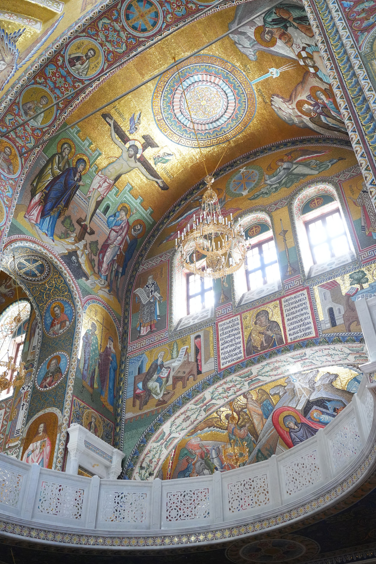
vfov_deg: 51.9
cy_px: 276
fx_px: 580
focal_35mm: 37
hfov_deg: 35.9
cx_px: 202
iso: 8000
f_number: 2.8
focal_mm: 34
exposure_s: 1/640
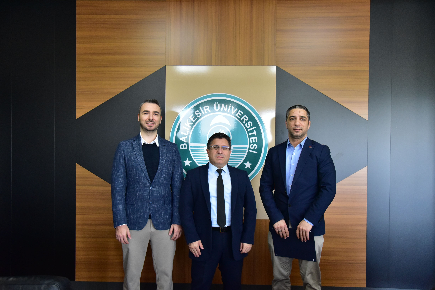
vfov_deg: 42.3
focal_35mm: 31
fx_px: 375
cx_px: 218
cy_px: 145
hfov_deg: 60.3
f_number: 4
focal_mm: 31
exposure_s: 1/250
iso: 3200
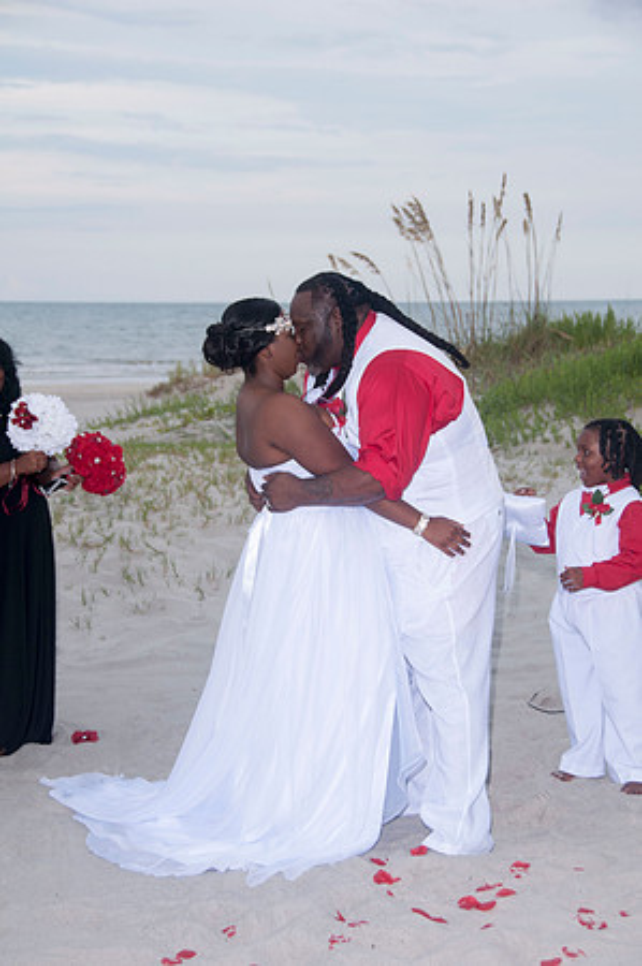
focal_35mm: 75
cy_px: 483
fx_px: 2011
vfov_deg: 27.0
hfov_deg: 18.1
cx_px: 321
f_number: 5.6
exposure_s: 1/125
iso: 200
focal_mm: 50
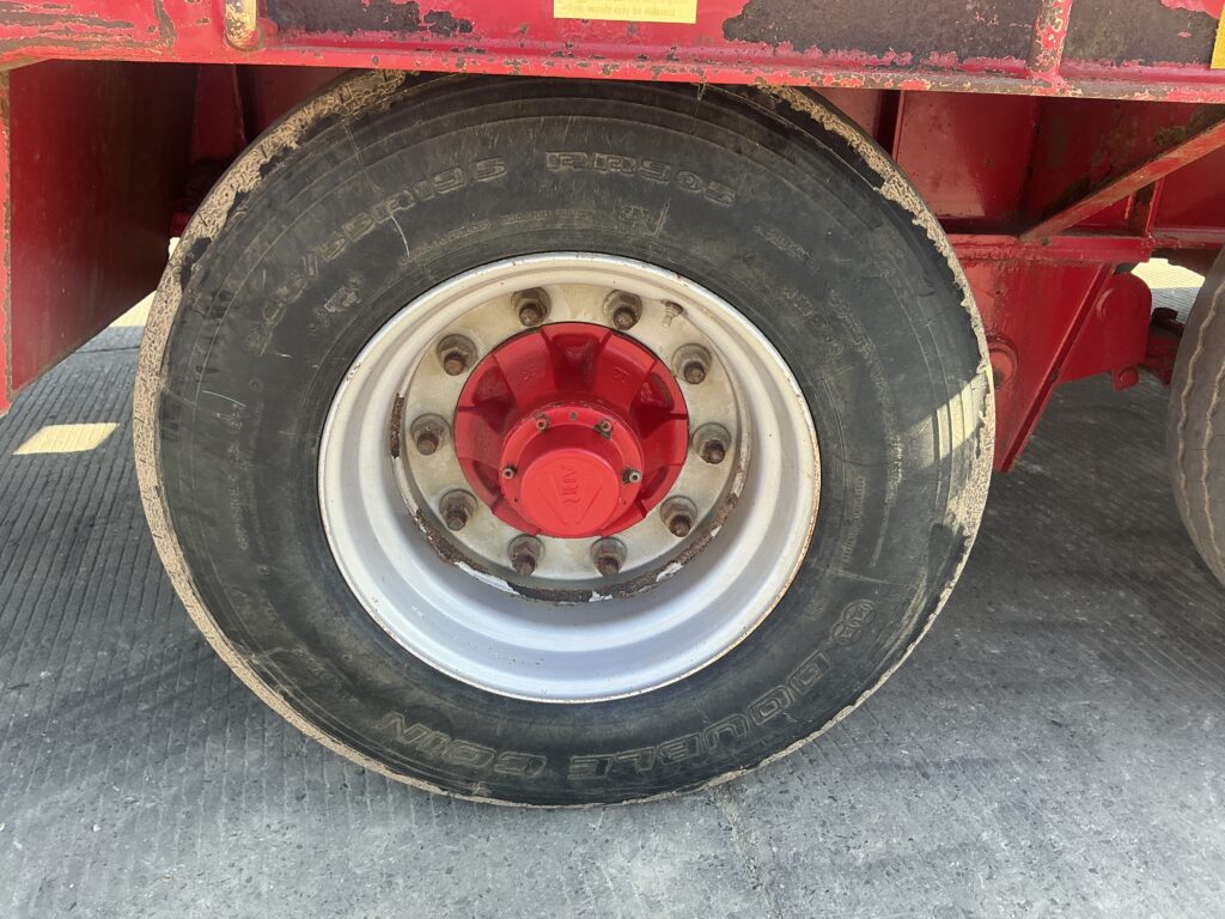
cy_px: 460
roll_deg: +0.7
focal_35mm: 28
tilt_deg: -25.3
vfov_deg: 49.7
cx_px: 612
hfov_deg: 63.4
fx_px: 991
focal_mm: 3
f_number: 1.8
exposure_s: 1/127
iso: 20
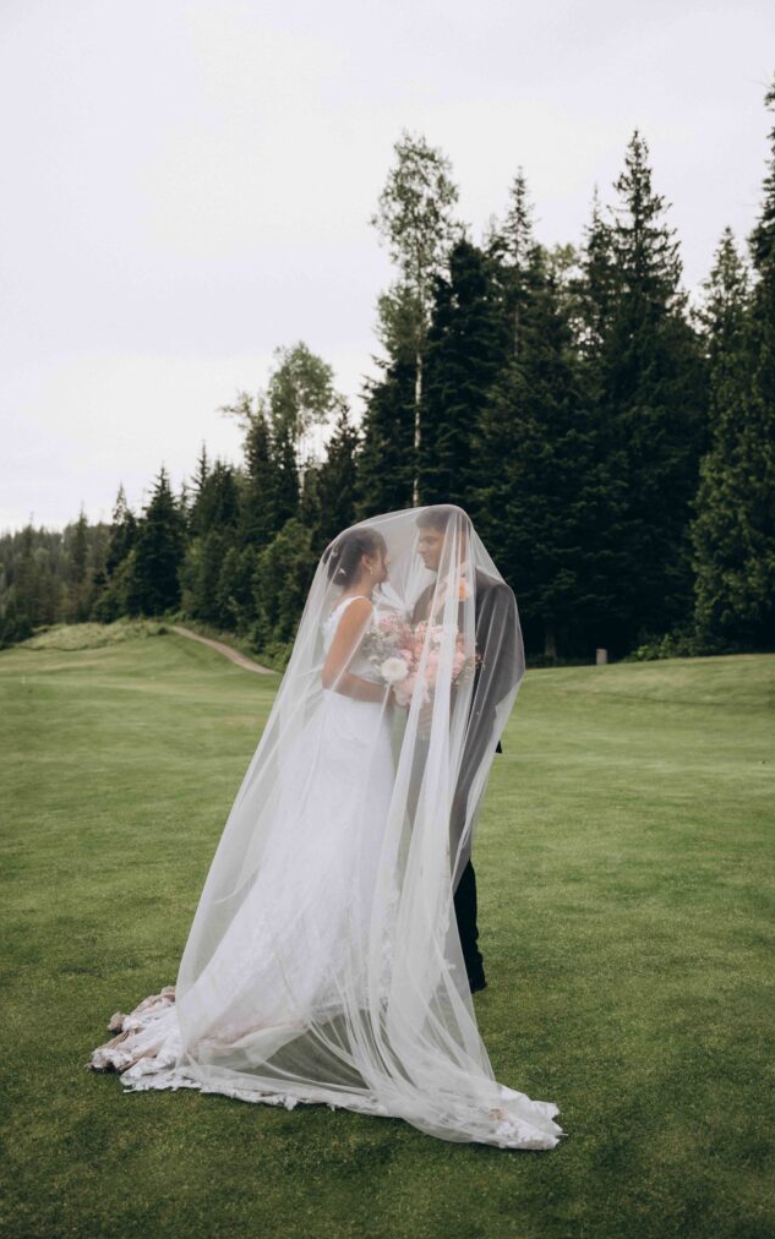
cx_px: 397
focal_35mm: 34
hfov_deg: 37.5
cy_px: 624
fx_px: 1142
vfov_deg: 56.9
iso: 100
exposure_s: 1/500
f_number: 2.8
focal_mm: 32.8
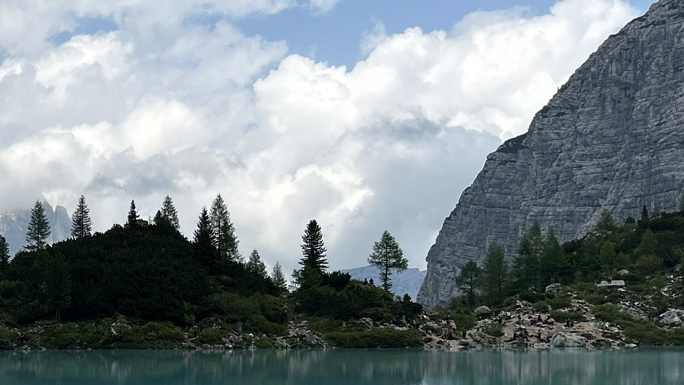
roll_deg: +0.4
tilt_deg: -0.2
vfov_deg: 15.6
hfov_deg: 25.9
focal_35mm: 77
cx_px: -19
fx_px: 1396
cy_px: 321
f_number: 1.5
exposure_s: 1/5882
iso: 50
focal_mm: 5.7
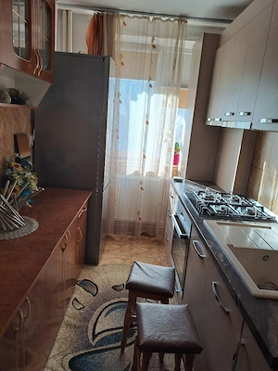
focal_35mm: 25
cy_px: 186
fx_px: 268
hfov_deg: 54.9
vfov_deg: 69.4
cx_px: 139
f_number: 1.8
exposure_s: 1/185
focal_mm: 4.65
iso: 32
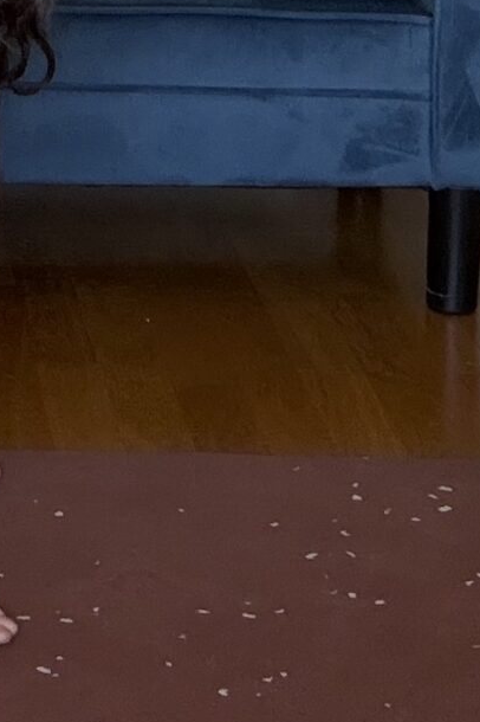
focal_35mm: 131
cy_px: -491
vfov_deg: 14.2
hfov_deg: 10.2
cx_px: -183
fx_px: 2623
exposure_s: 1/96
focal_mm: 2.71
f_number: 1.9
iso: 80
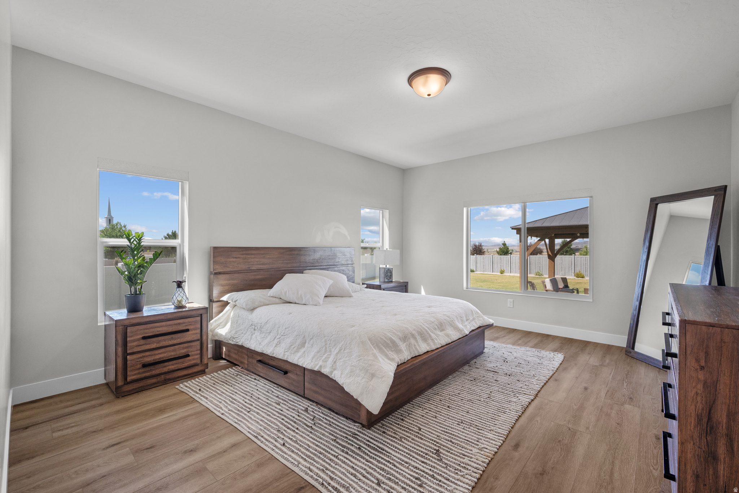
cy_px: 246
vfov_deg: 75.5
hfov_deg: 98.5
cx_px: 370
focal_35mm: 16
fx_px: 318
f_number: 8
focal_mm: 15.5
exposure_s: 1/10
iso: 500
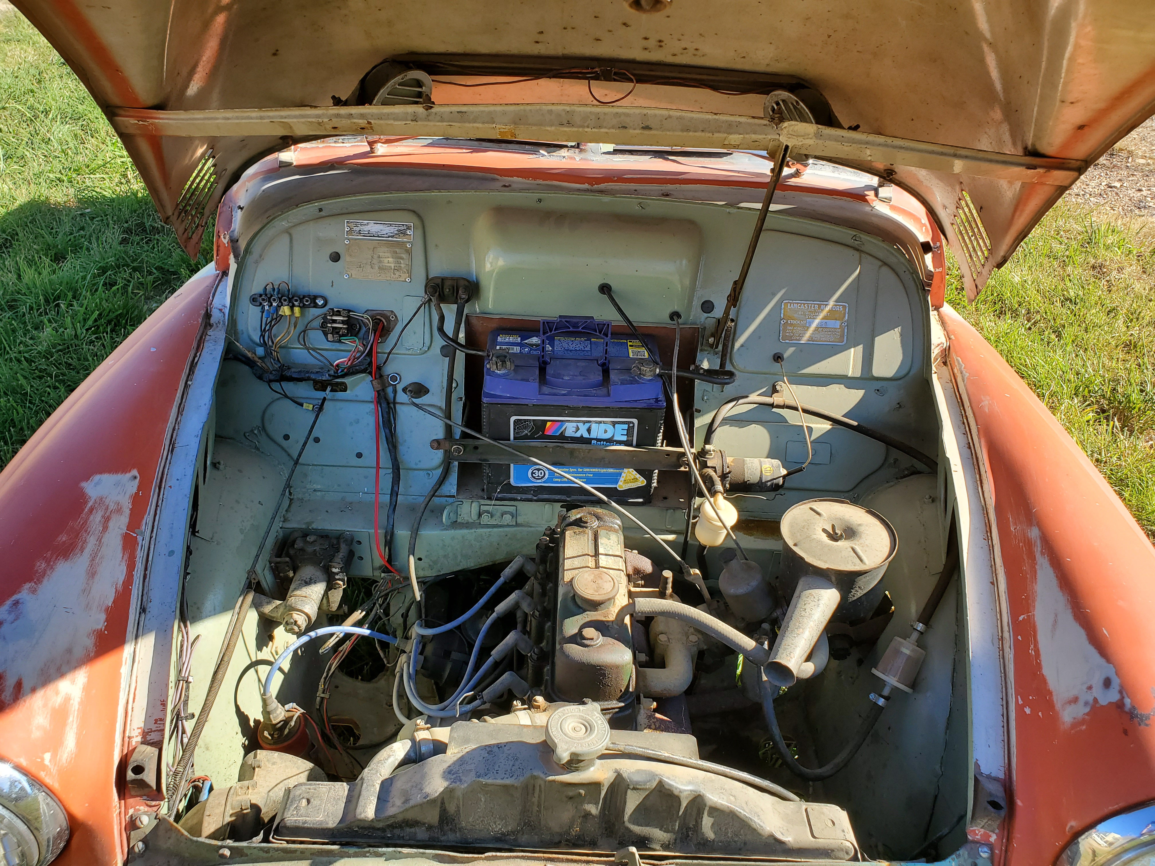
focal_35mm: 26
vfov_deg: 53.1
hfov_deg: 67.3
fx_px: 868
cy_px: 433
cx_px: 578
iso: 50
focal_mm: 4.3
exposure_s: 1/451
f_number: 2.4
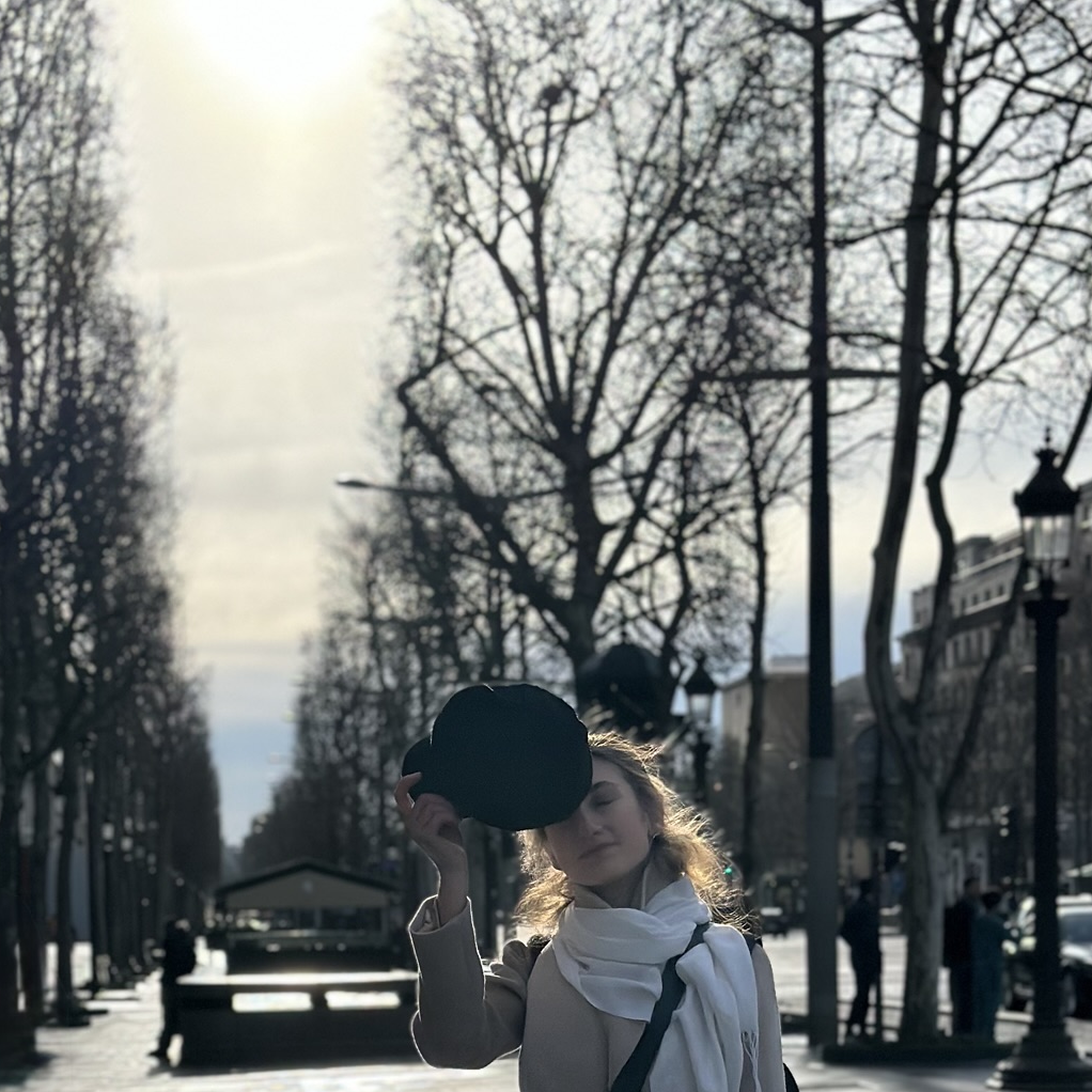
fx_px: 2962
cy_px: 1033
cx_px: 456
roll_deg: +0.4
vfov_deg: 20.4
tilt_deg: -2.7
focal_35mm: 83
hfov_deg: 20.9
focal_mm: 6.86
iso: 100
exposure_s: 1/18868
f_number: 1.78
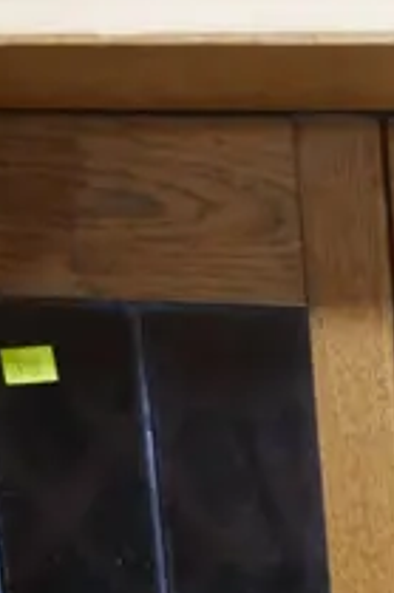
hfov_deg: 7.0
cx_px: 605
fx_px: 3190
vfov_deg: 10.3
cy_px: 885
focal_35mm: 194
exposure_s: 1/60
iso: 1000
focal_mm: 19
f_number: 4.1
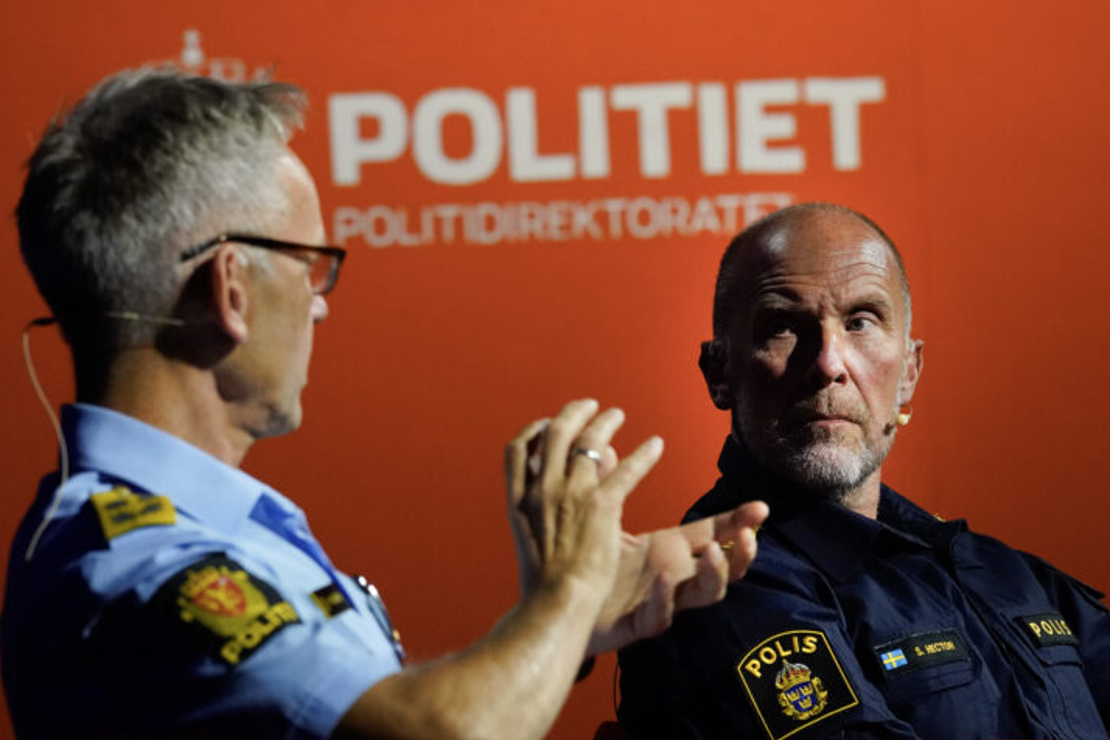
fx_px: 7831
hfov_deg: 8.1
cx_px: 552
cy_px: 372
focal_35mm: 254
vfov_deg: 5.4
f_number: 5.6
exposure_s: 1/250
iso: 3200
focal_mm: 168
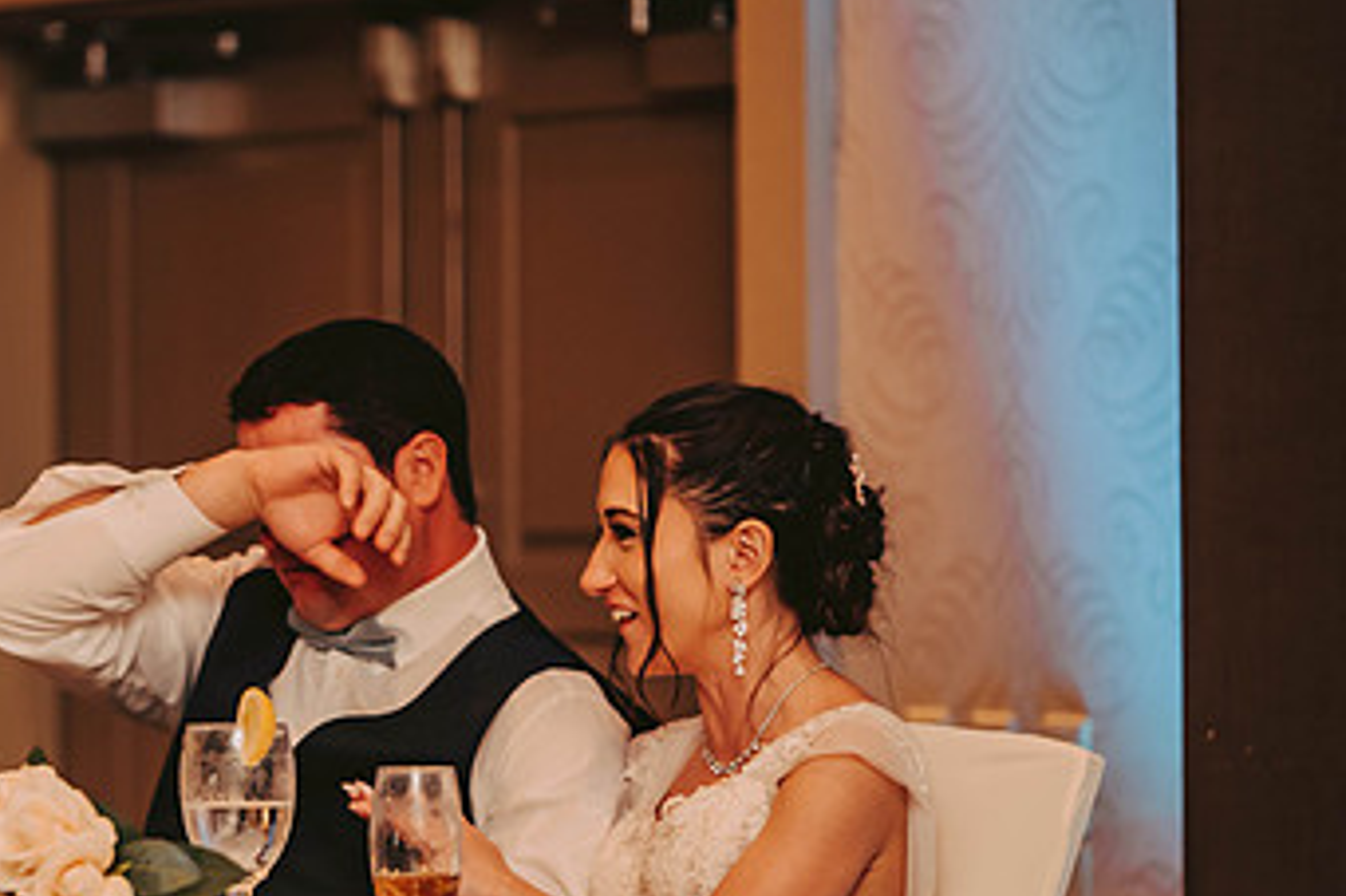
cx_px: 438
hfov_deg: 7.8
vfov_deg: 5.2
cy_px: 626
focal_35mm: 264
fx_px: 9865
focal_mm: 155
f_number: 2.8
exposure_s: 1/60
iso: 800
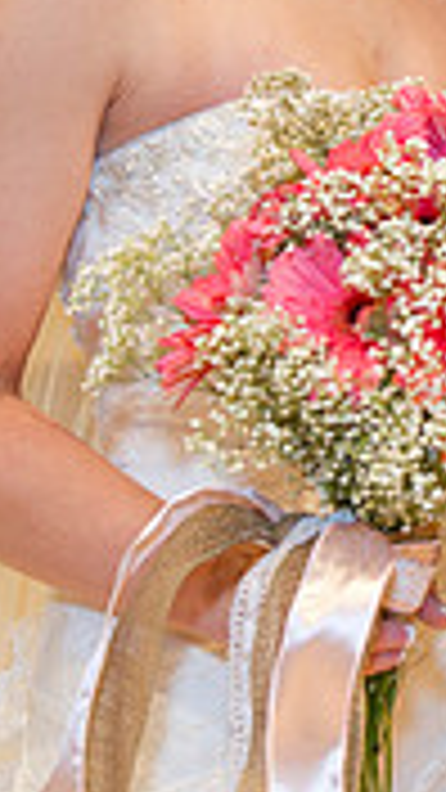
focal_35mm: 124
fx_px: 2607
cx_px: 653
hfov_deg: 9.5
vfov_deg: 17.1
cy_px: 81
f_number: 4
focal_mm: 36
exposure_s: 1/80
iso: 1250
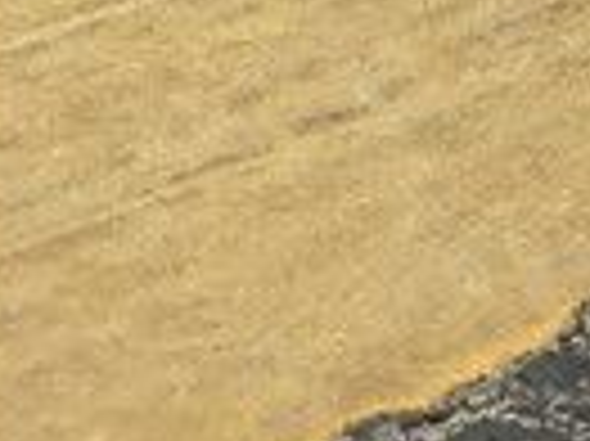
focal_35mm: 293
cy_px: -731
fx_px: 4989
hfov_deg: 6.3
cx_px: 1617
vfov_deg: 4.9
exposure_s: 1/1779
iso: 16
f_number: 2.4
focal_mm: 6
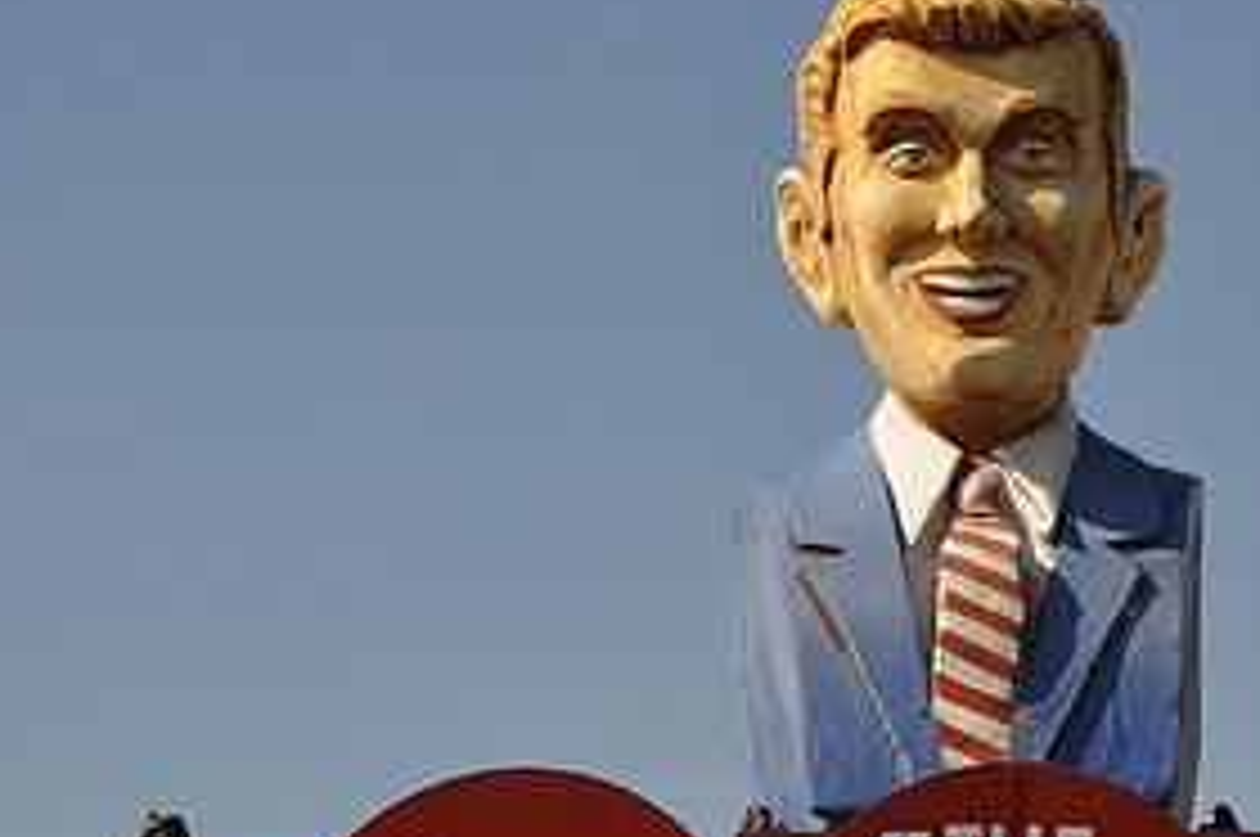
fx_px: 8705
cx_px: 1044
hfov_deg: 8.3
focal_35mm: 249
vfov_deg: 5.5
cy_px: 259
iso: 200
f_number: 8
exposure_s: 1/250
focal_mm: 80
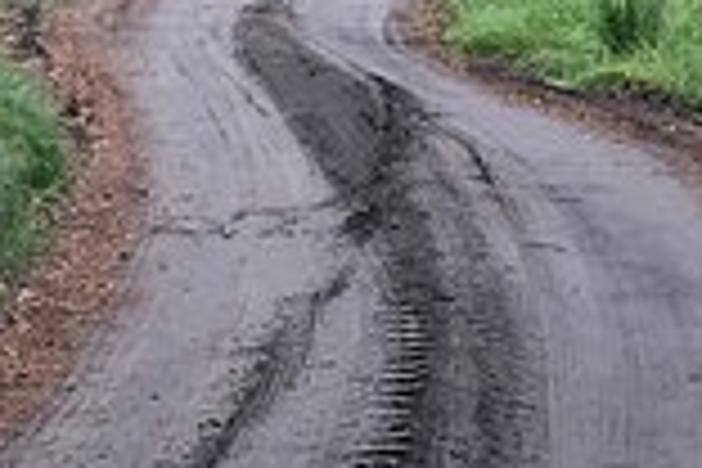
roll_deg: +1.2
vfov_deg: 7.7
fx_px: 3393
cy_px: -277
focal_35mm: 174
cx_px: 306
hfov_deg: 11.8
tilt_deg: +0.9
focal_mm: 4.15
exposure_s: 1/101
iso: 25
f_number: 2.2
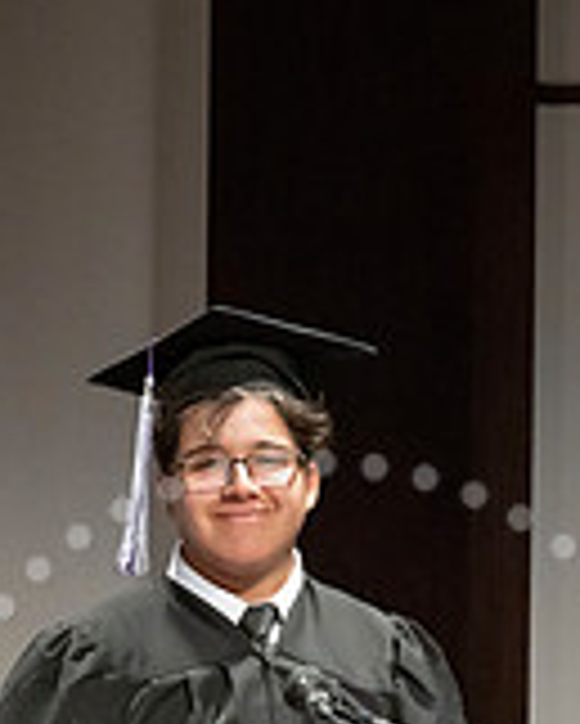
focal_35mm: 525
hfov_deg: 3.0
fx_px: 11254
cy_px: 868
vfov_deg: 3.7
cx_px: 315
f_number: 8
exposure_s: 1/200
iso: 6400
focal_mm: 200
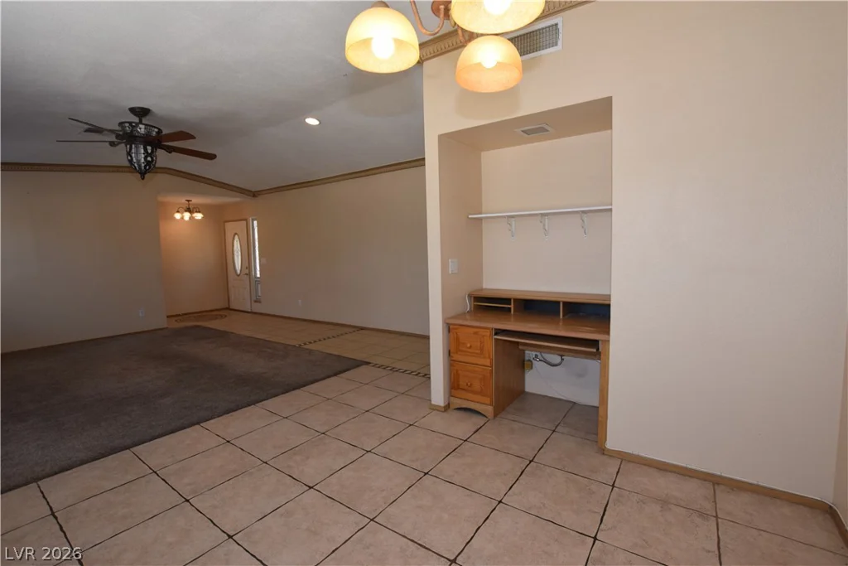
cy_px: 283
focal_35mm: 15
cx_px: 424
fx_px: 353
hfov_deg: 100.4
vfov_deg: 77.3
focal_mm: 10
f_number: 5.6
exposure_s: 1/125
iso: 800
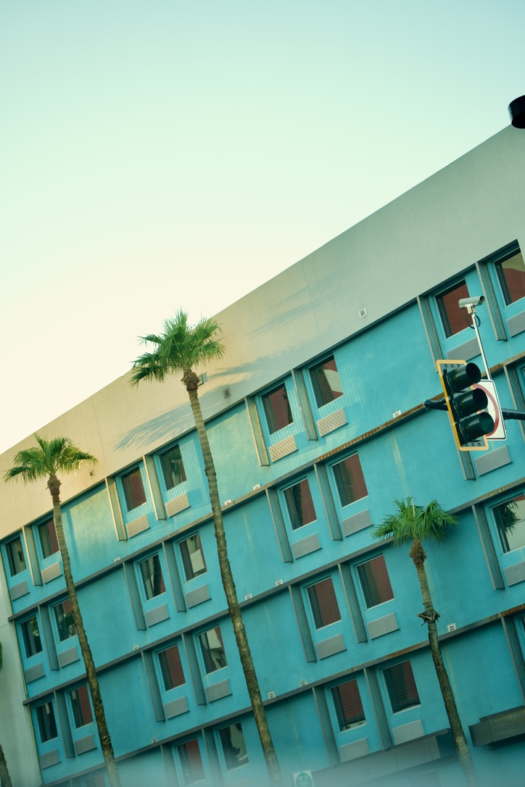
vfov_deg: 25.4
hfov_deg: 17.1
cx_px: 262
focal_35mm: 80
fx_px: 1750
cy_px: 394
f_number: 2.8
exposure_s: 1/400
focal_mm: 80
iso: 400
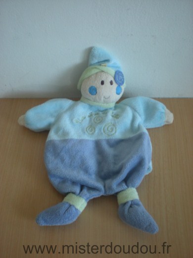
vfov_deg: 49.0
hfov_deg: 37.7
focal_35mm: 38
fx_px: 282
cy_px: 129
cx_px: 96
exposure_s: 1/19
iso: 200
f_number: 3.1
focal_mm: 6.3
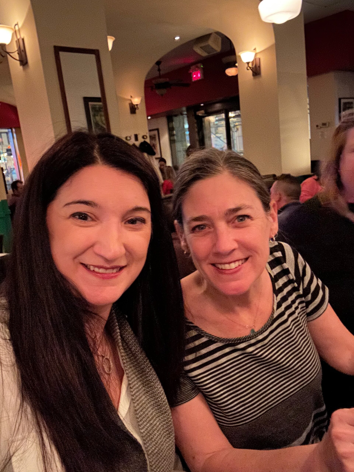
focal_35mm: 30
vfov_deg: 60.0
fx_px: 409
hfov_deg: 46.8
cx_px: 177
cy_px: 236
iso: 1000
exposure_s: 1/8
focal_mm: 2.69
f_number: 1.9
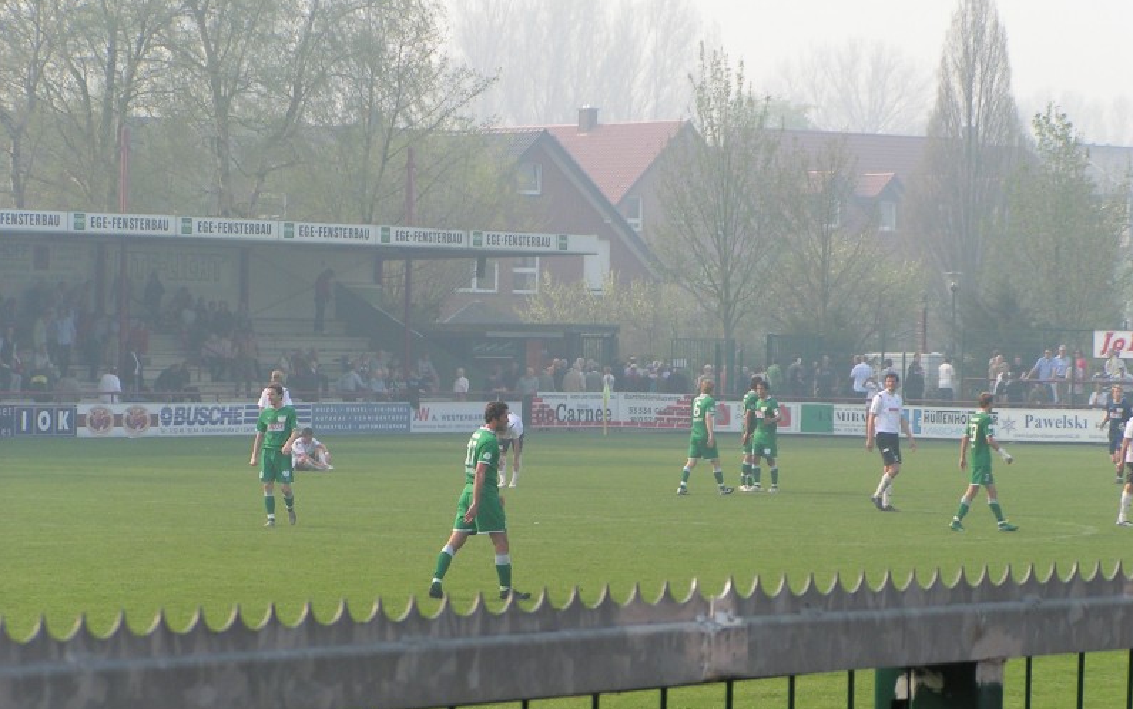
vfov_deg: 8.2
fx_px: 4941
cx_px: 564
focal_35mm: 160
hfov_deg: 13.1
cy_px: 392
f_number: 5
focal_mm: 22.9
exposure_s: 1/320
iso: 50
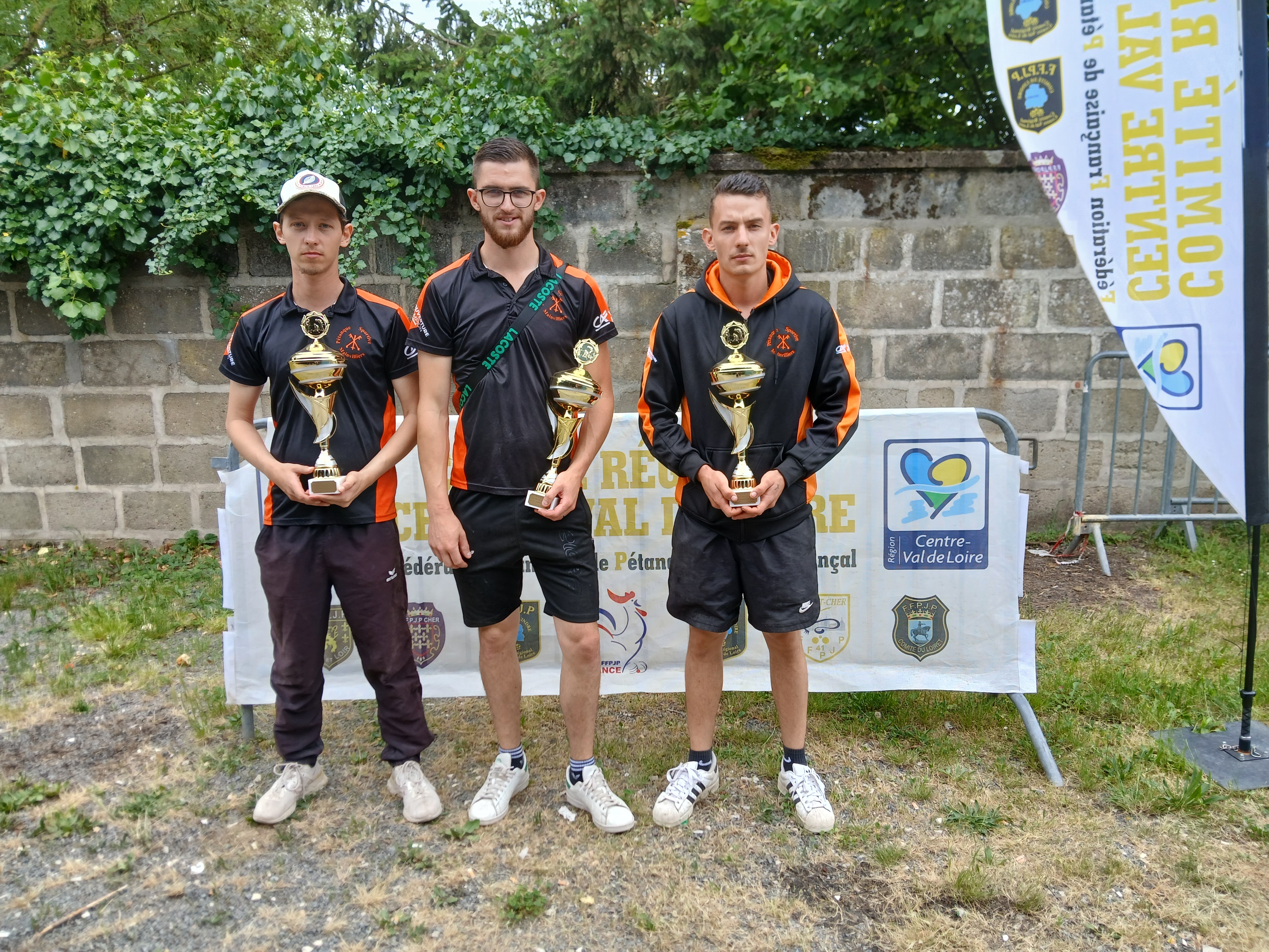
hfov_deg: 67.3
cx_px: 634
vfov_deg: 53.1
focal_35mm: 26
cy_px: 476
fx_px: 953
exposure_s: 1/135
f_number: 1.8
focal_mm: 3.98
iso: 20
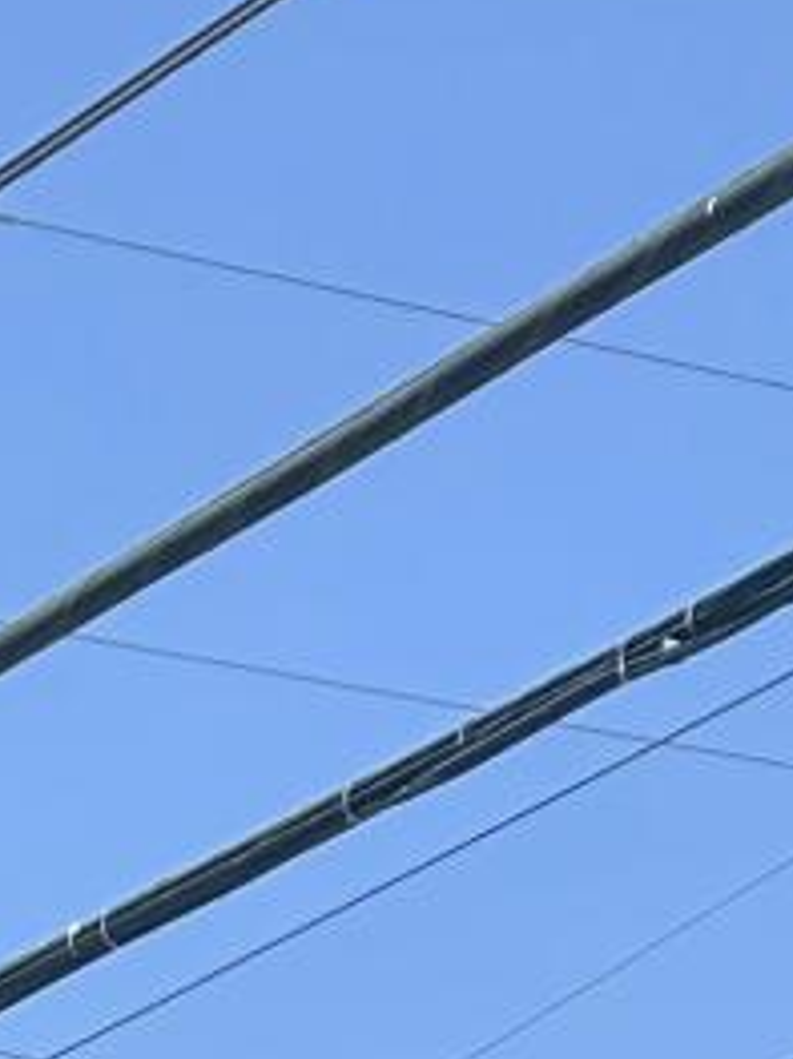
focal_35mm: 198
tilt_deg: -4.1
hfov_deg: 6.7
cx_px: -1759
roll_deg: -2.4
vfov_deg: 7.7
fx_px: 6053
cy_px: 3837
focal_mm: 5.7
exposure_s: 1/2571
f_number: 1.5
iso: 50
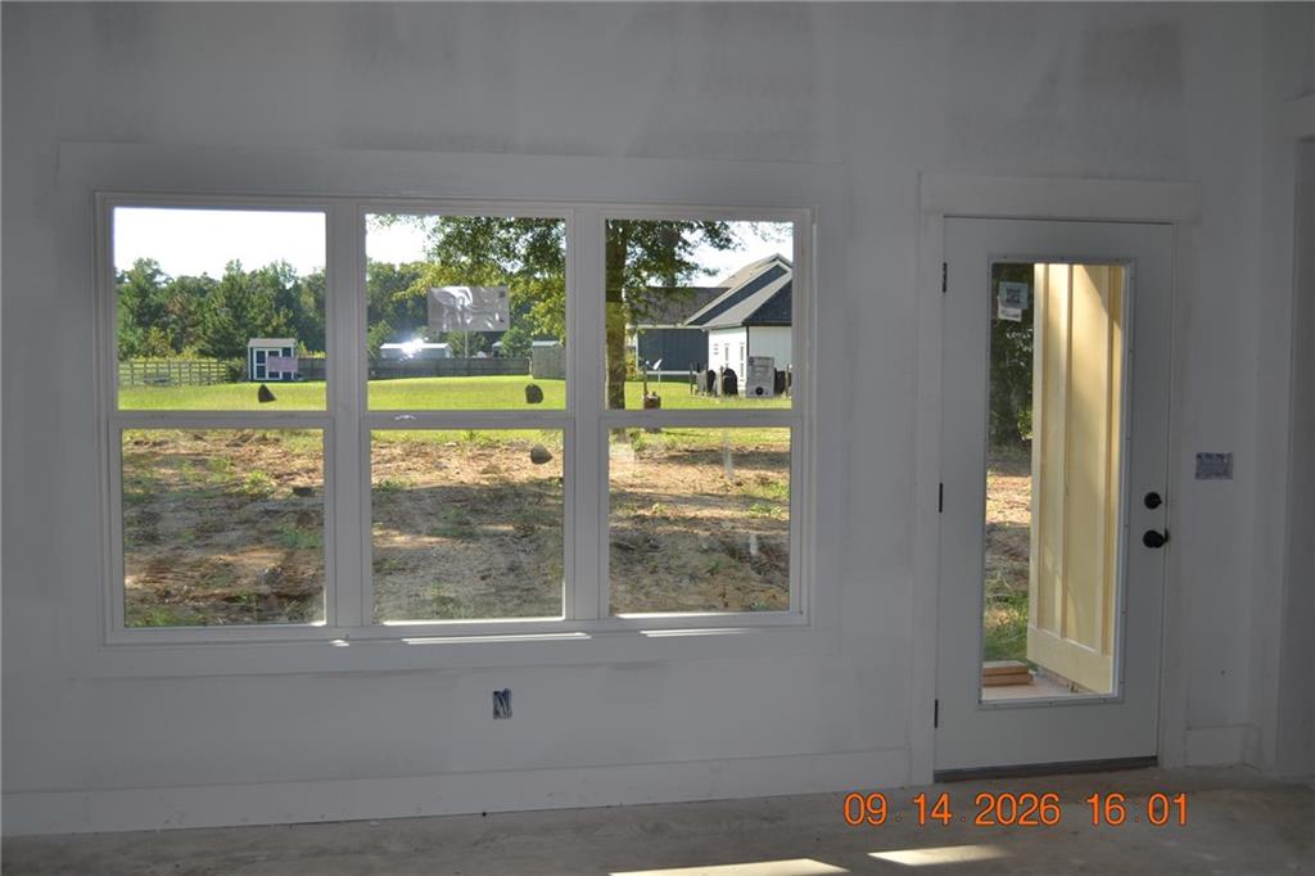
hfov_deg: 53.1
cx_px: 658
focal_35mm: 36
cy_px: 438
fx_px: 1315
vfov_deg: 36.8
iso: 100
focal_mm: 24
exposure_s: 1/200
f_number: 4.5
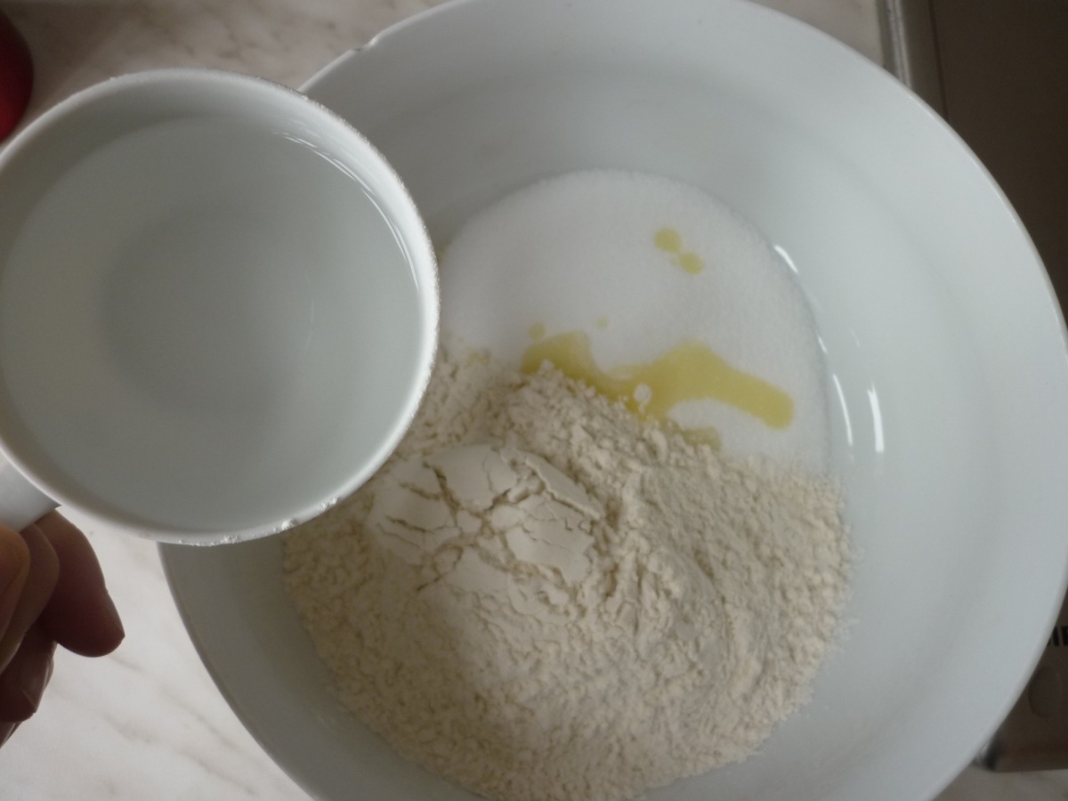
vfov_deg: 42.9
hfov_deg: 55.4
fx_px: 1018
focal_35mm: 33
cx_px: 534
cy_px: 400
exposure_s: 1/50
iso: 100
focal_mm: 5.5
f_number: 2.8
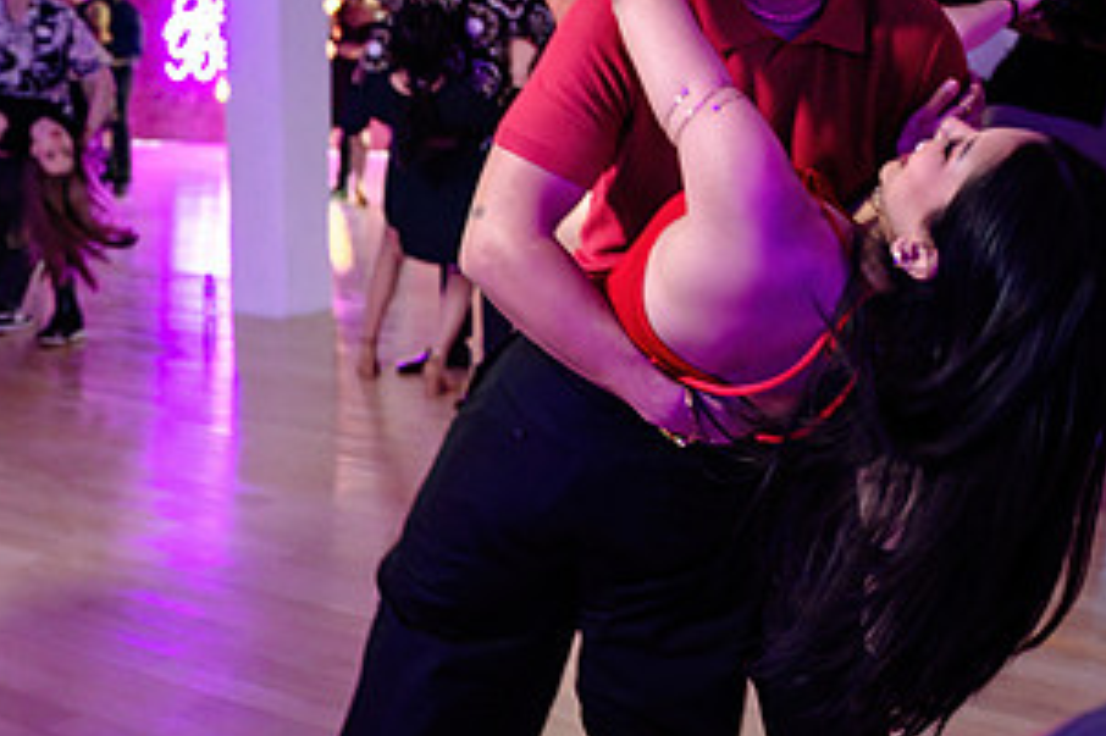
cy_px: 401
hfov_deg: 33.7
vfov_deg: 23.0
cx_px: 394
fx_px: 1812
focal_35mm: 59
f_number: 2
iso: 2000
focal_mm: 28
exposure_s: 1/125
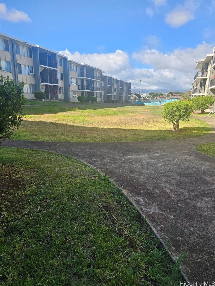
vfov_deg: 73.9
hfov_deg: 58.9
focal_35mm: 23
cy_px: 143
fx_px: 190
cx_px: 108
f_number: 1.7
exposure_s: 1/417
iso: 20
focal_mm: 6.3
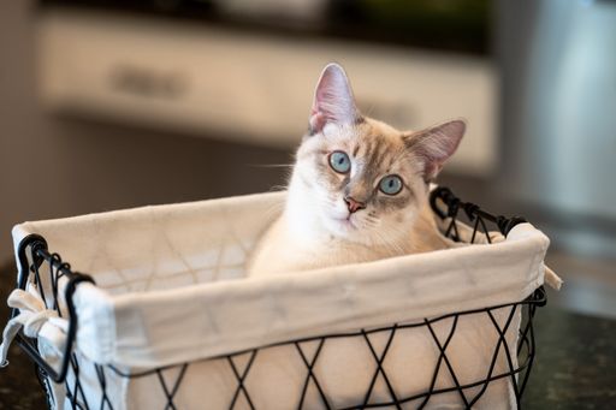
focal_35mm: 105
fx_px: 1796
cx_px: 308
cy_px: 205
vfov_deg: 13.0
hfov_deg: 19.5
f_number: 2.8
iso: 1000
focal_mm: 105
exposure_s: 1/100
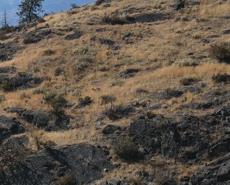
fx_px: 415
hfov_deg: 26.8
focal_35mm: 61
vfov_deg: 25.0
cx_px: -58
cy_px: 94
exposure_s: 1/800
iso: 100
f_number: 2.8
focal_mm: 4.5
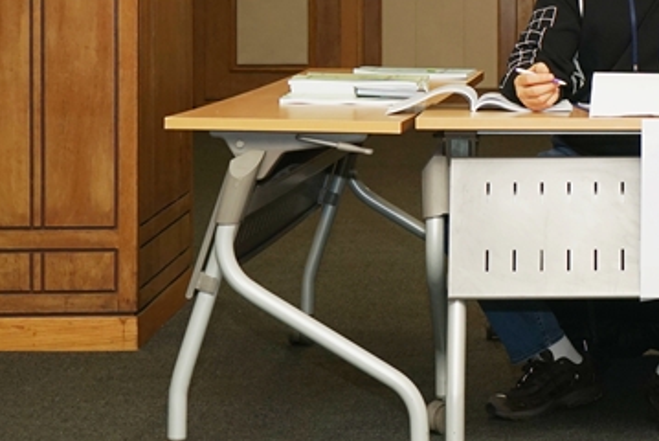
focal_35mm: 128
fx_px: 2345
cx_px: 753
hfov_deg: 15.5
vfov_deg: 10.6
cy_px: -32
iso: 400
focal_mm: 46
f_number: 6.3
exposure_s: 1/125
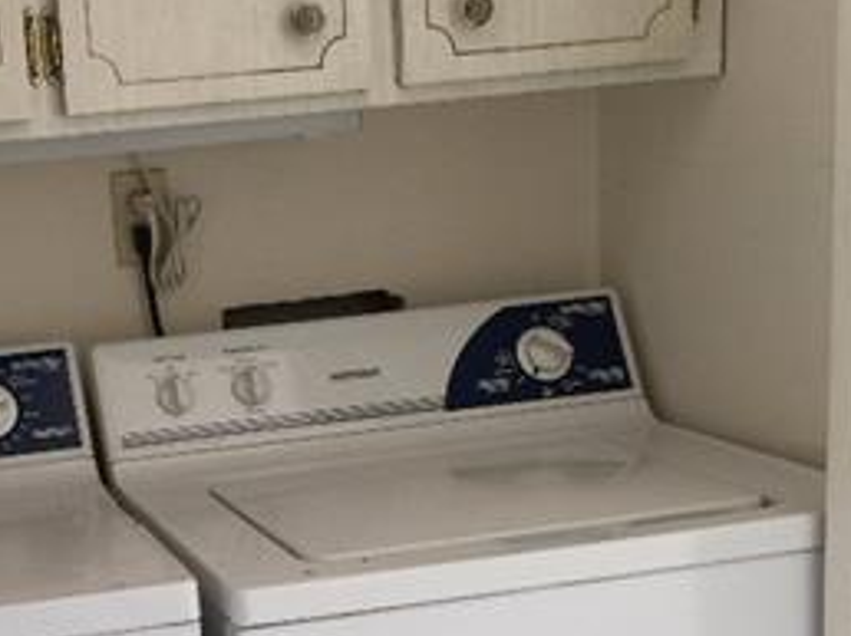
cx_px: 152
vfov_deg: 20.0
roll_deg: +4.8
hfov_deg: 26.5
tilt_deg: -13.0
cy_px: 564
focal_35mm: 72
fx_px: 1768
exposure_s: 1/30
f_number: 2.2
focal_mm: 4.15
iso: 32
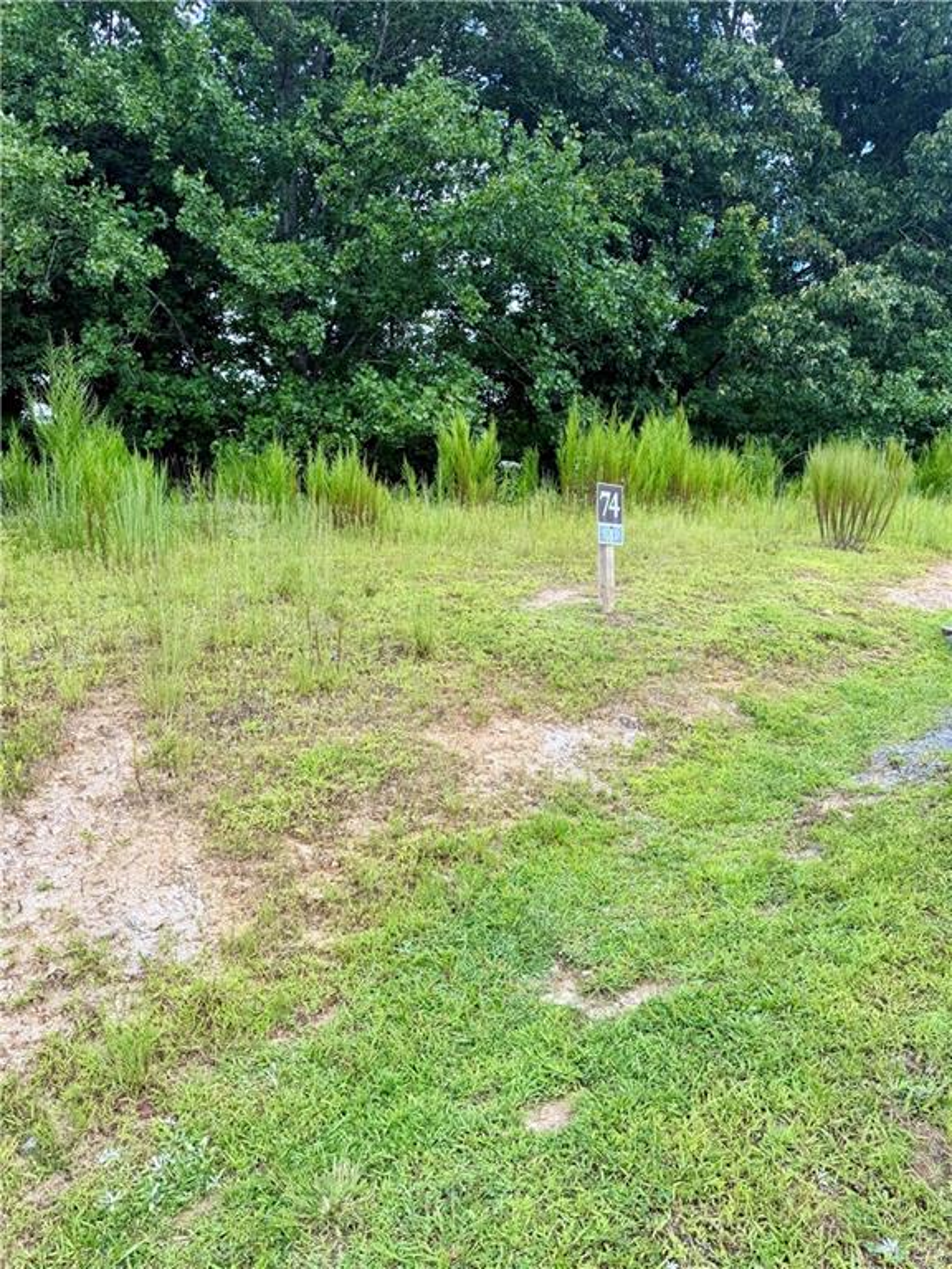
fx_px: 880
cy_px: 634
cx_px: 476
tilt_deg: -5.7
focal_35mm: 24
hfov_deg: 56.8
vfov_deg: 71.6
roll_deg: -3.2
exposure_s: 1/742
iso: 80
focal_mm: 6.76
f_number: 1.78
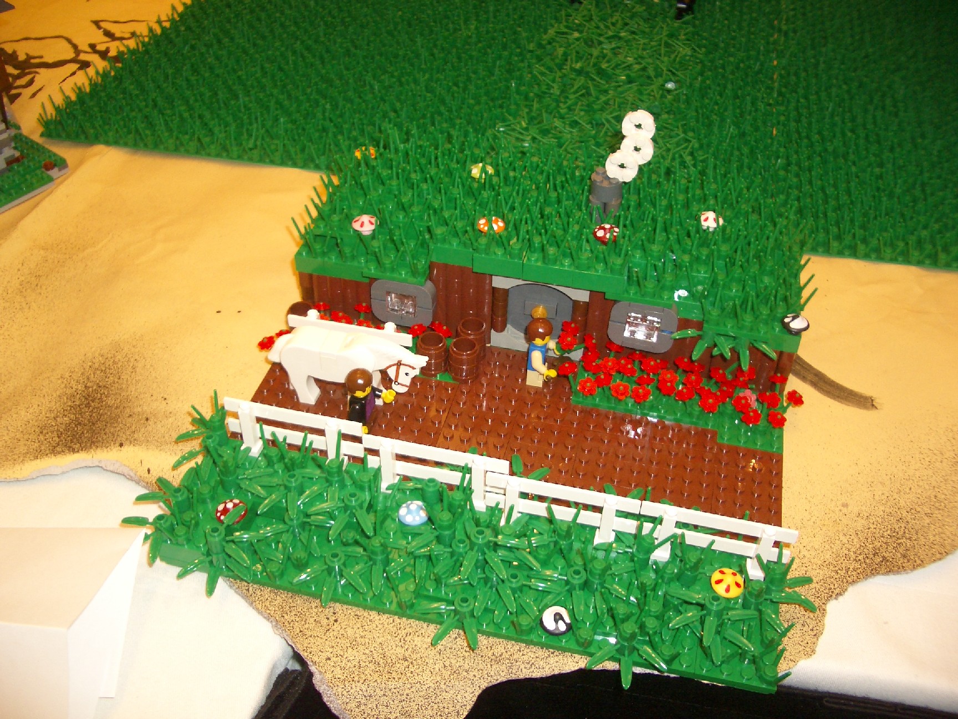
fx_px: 969
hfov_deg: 52.6
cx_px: 479
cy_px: 360
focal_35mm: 35
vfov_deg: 40.7
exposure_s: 1/60
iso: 100
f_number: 2.6
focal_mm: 5.8
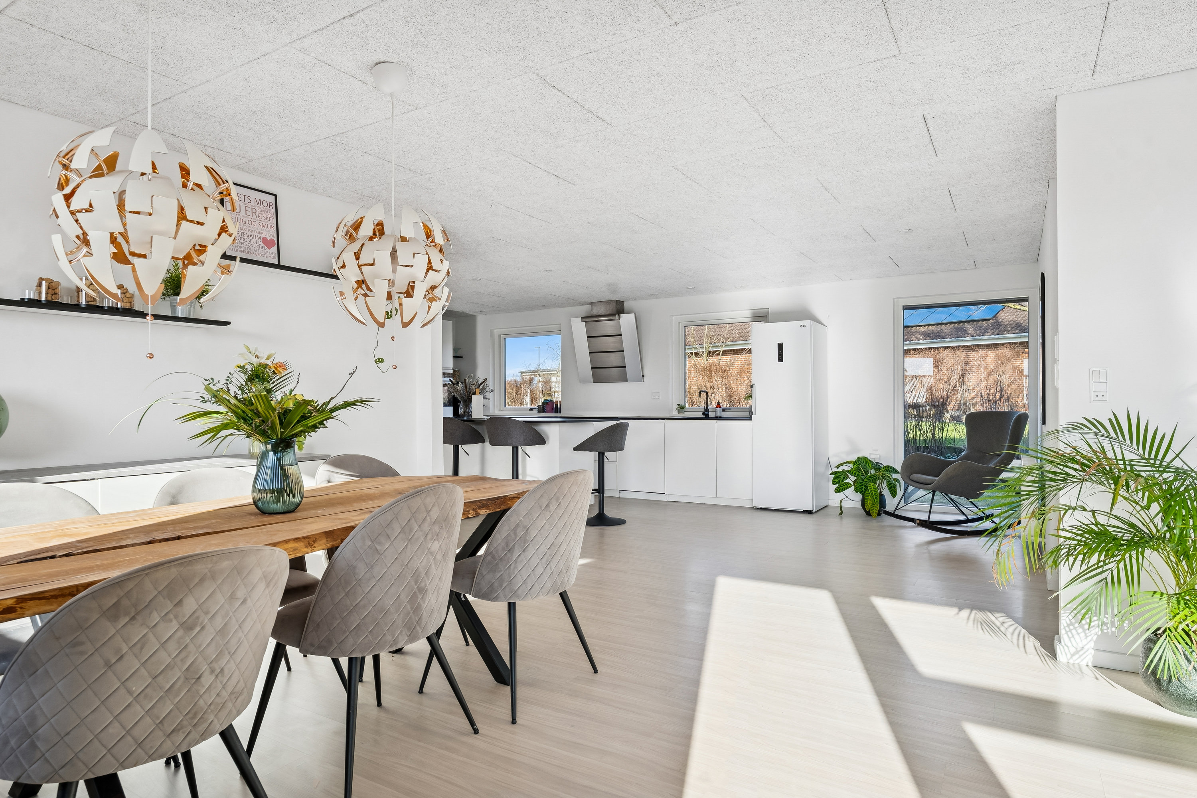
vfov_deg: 60.7
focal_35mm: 20
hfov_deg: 82.6
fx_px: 682
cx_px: 598
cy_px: 399
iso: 200
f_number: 8
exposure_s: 1/80
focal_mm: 20.5
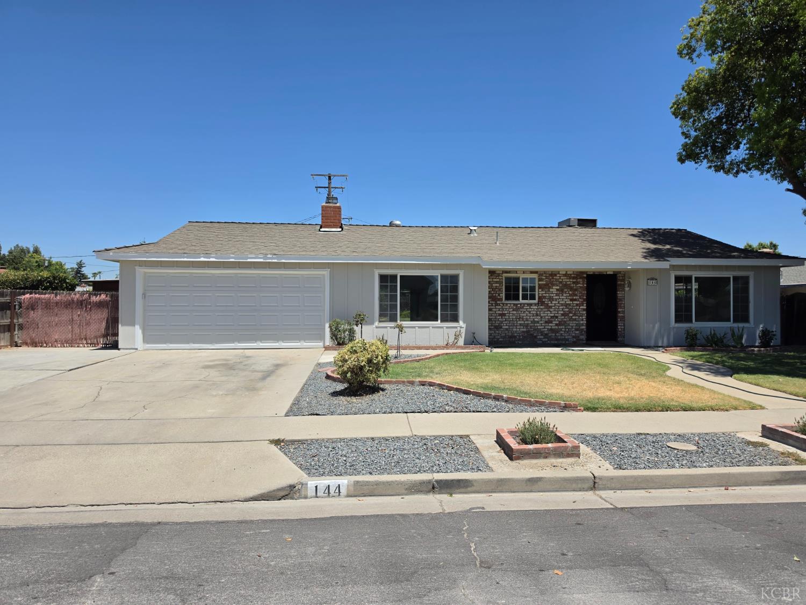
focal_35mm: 23
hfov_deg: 73.9
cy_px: 302
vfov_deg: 58.9
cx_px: 403
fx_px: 536
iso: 64
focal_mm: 6.5
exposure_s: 1/7939
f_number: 1.4
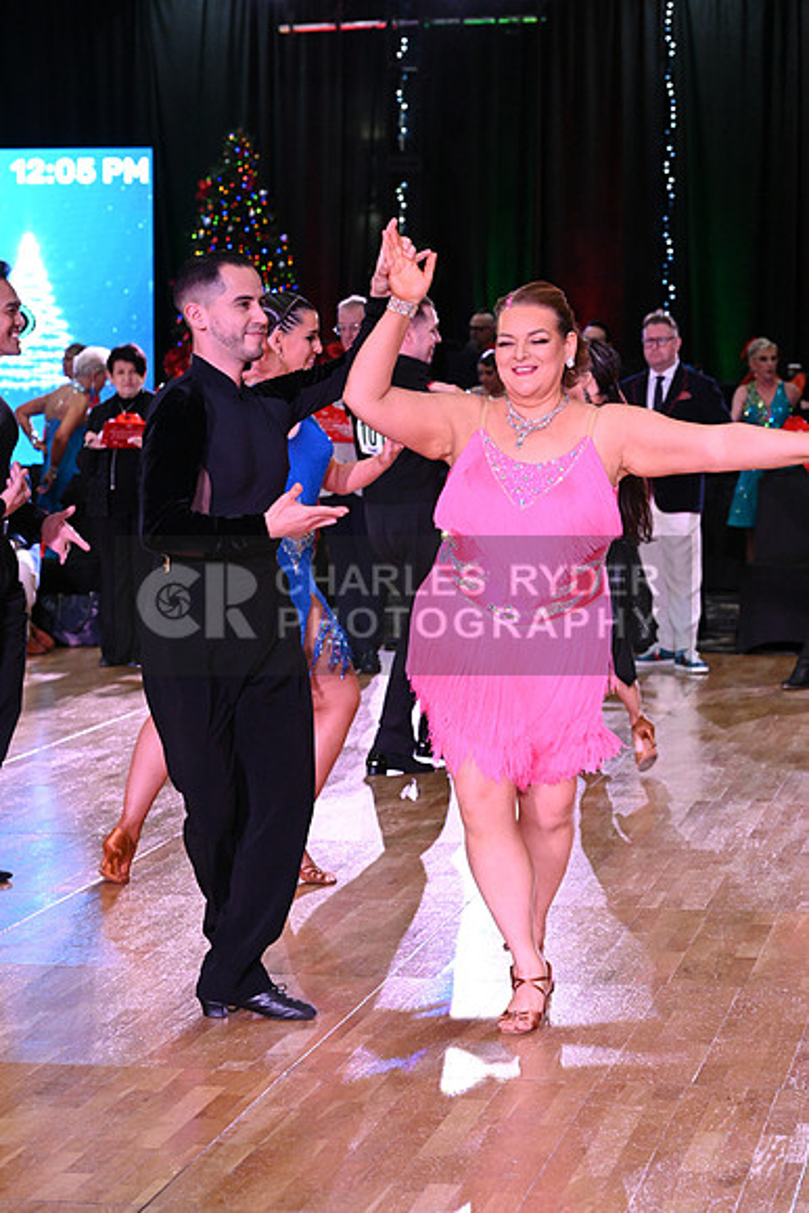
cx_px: 404
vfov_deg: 22.6
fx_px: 3032
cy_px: 606
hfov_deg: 15.2
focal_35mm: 90
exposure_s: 1/250
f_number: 6.3
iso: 5000
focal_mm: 90
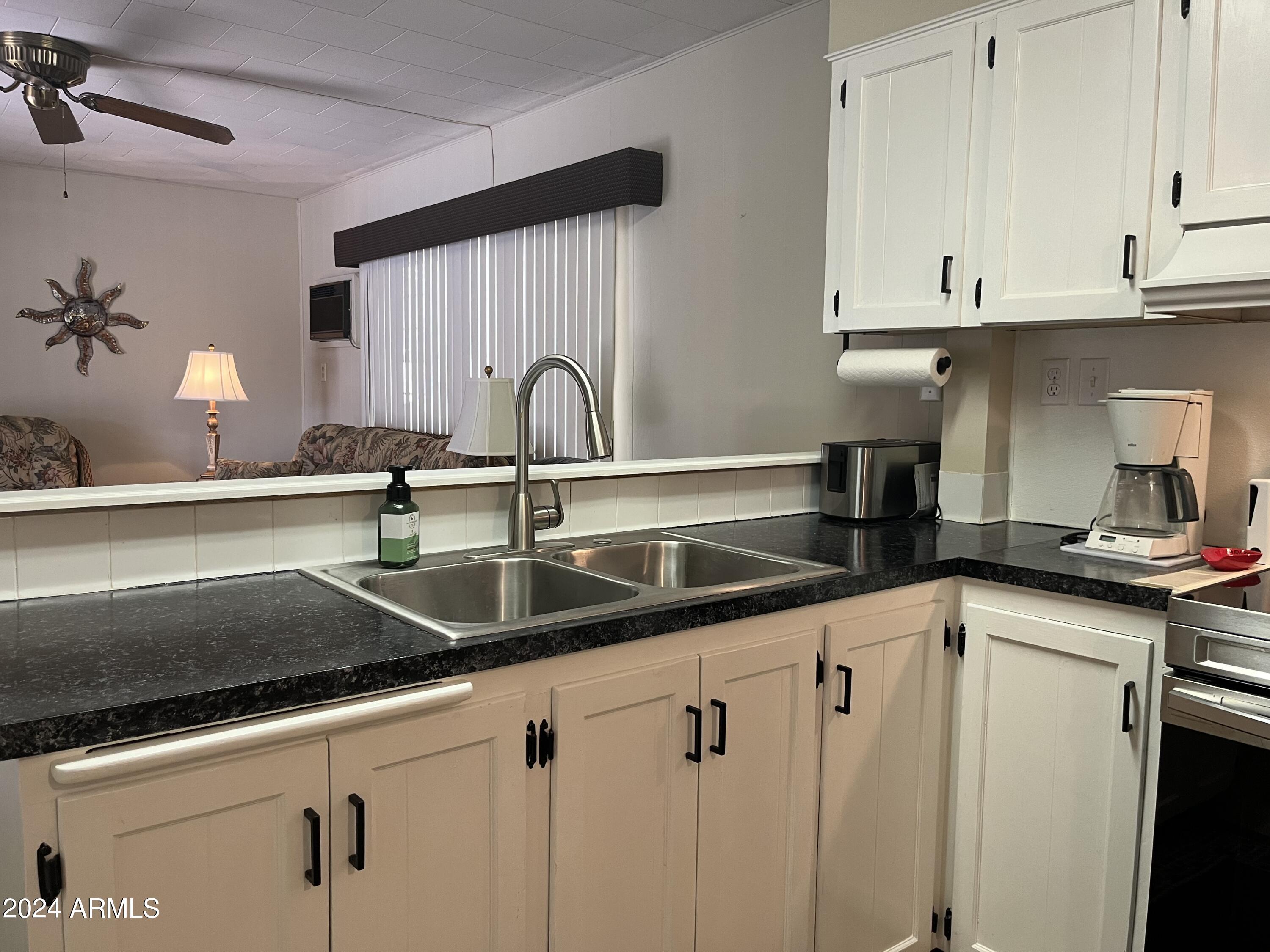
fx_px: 954
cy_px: 476
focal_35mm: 26
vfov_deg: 53.1
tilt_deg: -5.2
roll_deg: -0.3
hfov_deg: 67.3
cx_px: 635
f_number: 1.6
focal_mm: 5.1
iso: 125
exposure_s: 1/60
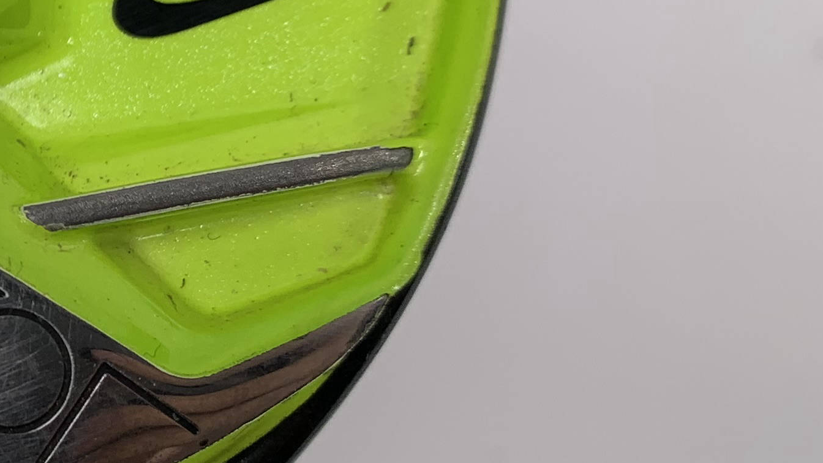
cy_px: 88
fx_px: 1855
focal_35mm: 85
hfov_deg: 21.6
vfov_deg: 14.1
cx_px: -353
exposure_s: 1/216
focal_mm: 4.25
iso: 25
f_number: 1.8
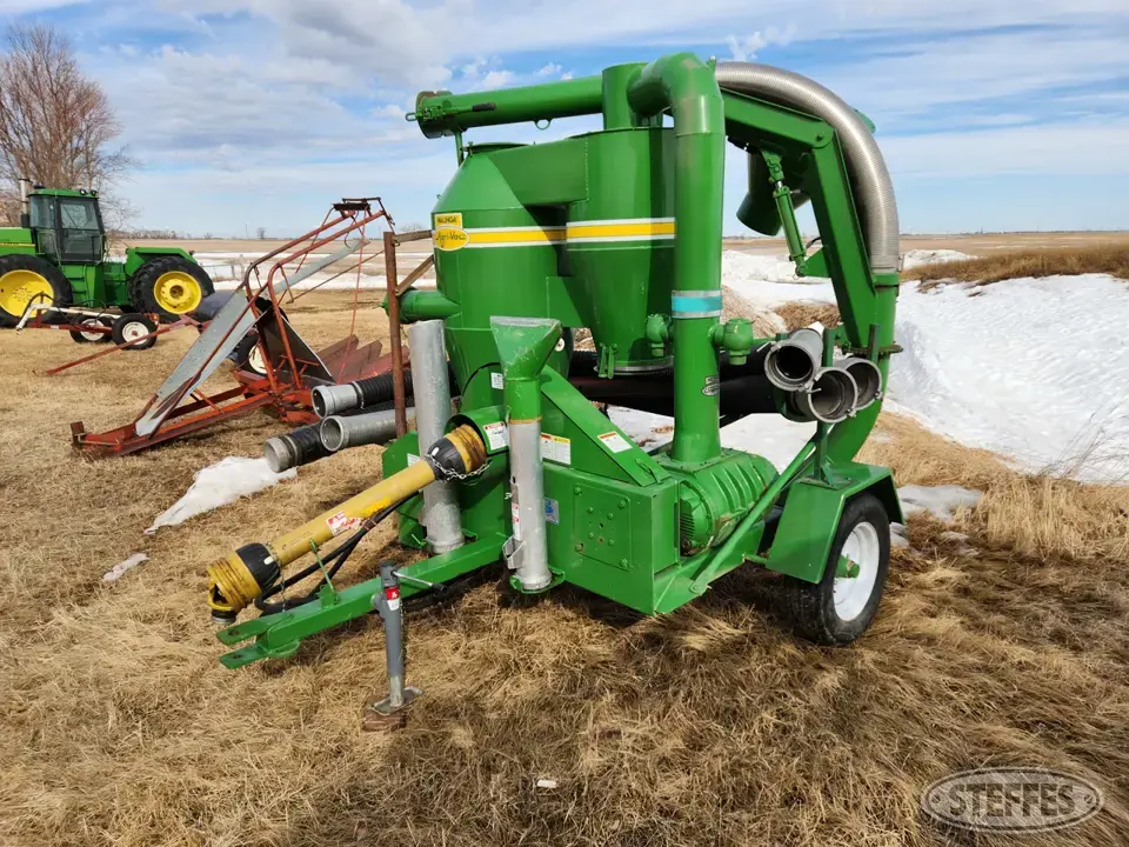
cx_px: 564
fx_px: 750
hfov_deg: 73.9
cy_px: 424
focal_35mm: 23
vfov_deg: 58.9
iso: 20
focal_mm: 5.4
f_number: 1.8
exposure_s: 1/1497
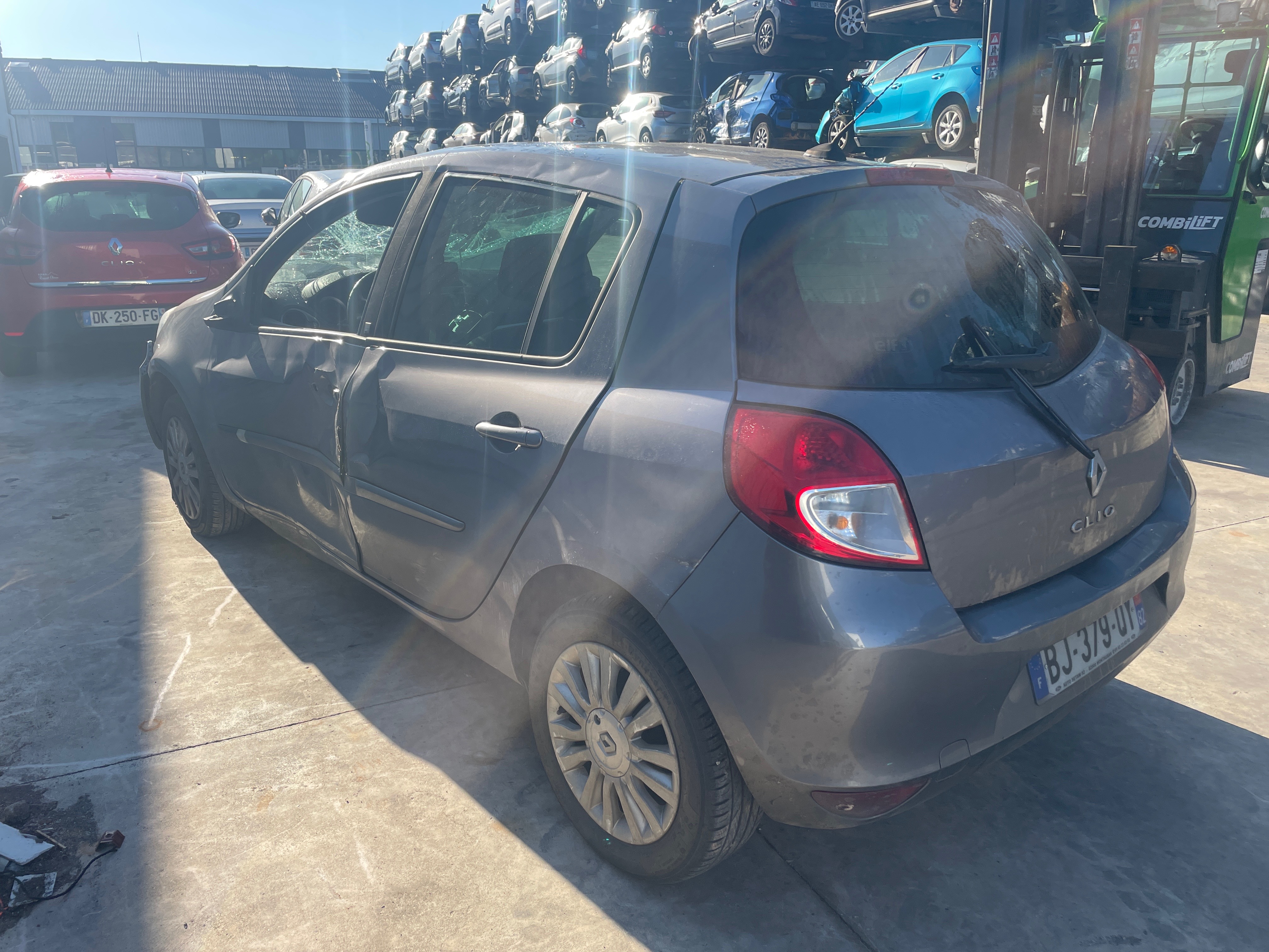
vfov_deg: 53.1
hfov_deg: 67.3
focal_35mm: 26
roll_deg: +0.2
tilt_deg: -18.5
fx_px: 953
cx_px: 634
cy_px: 476
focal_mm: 4.2
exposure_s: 1/1366
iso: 32
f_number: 1.6
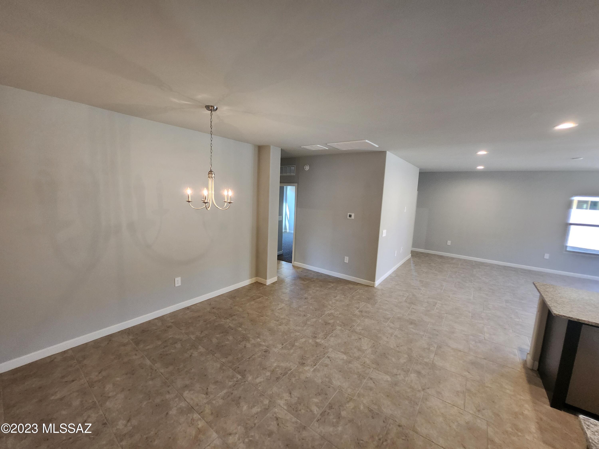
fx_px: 225
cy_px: 224
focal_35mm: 13
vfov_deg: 89.9
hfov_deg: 106.2
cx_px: 300
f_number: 2.2
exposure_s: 1/60
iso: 250
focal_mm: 1.7
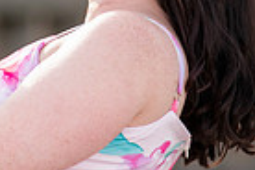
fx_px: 5659
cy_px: -60
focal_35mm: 799
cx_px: -11
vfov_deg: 1.7
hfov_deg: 2.6
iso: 320
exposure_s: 1/2500
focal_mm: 190
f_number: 3.5
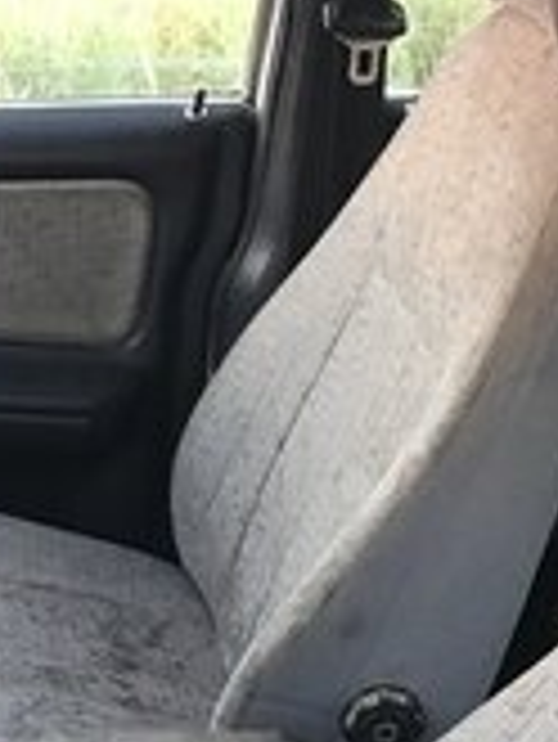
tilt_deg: -31.5
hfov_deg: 16.6
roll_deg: +2.2
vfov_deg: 22.2
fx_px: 1803
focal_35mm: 84
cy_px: 782
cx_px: -162
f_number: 1.8
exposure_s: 1/17
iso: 50
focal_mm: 3.99
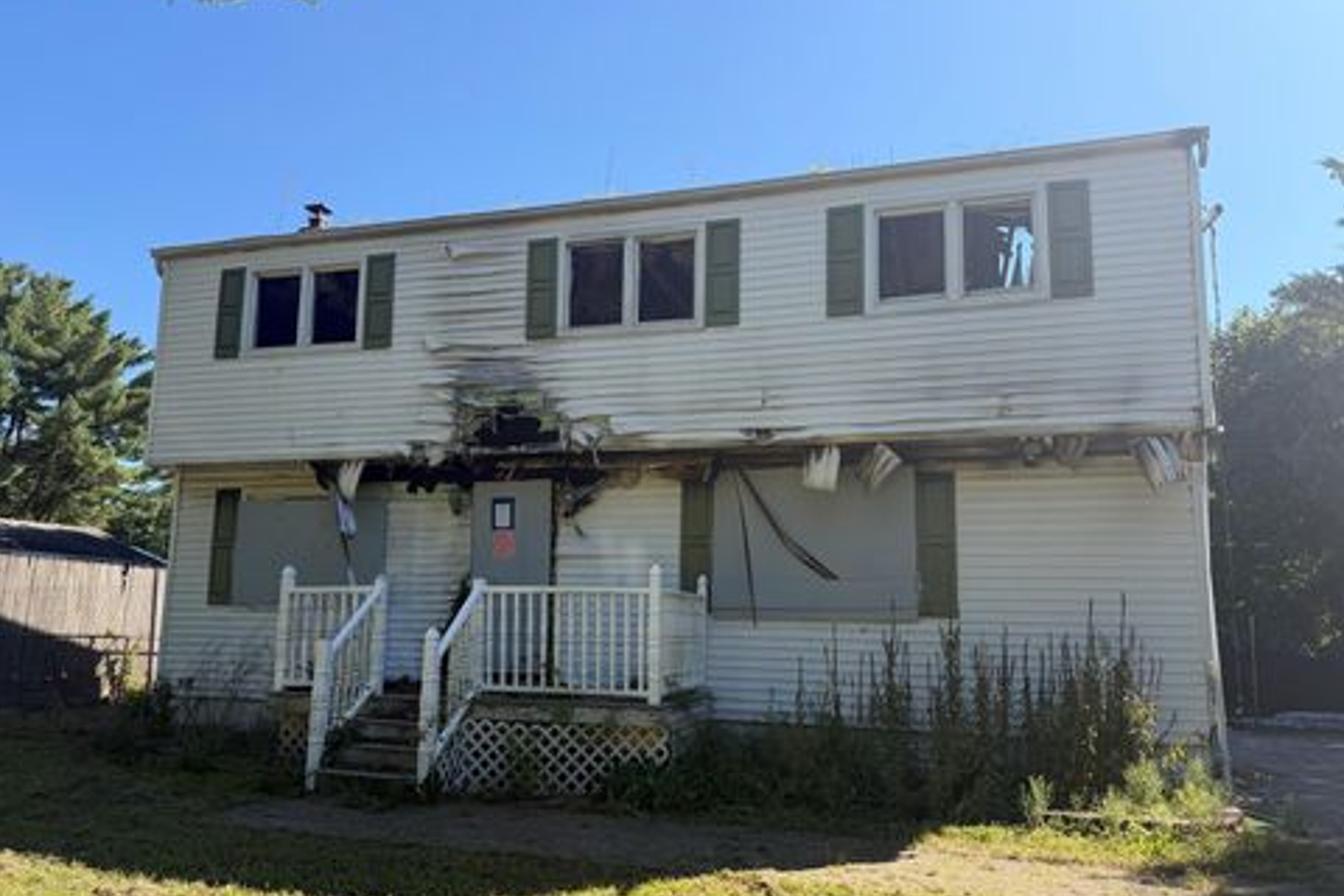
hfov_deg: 69.4
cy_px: 491
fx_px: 971
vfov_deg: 49.5
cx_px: 655
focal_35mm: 26
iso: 100
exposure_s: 1/2611
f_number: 1.78
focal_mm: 6.76
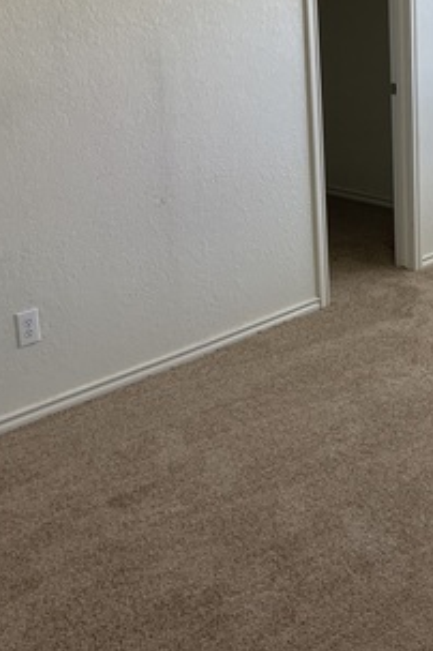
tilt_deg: -14.4
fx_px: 1031
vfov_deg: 34.6
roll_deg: +2.1
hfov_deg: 23.2
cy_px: 199
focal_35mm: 57
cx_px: 382
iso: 100
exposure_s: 1/107
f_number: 1.8
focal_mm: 4.25
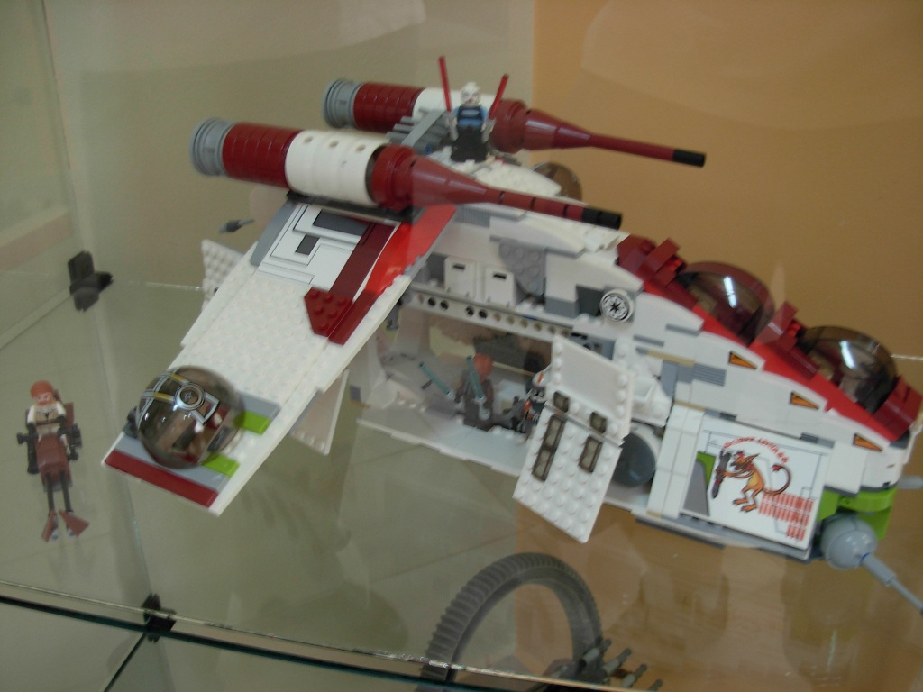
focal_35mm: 38
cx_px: 462
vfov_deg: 37.7
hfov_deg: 49.0
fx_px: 1013
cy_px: 346
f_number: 2.9
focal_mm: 6.3
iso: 79
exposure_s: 1/5.1
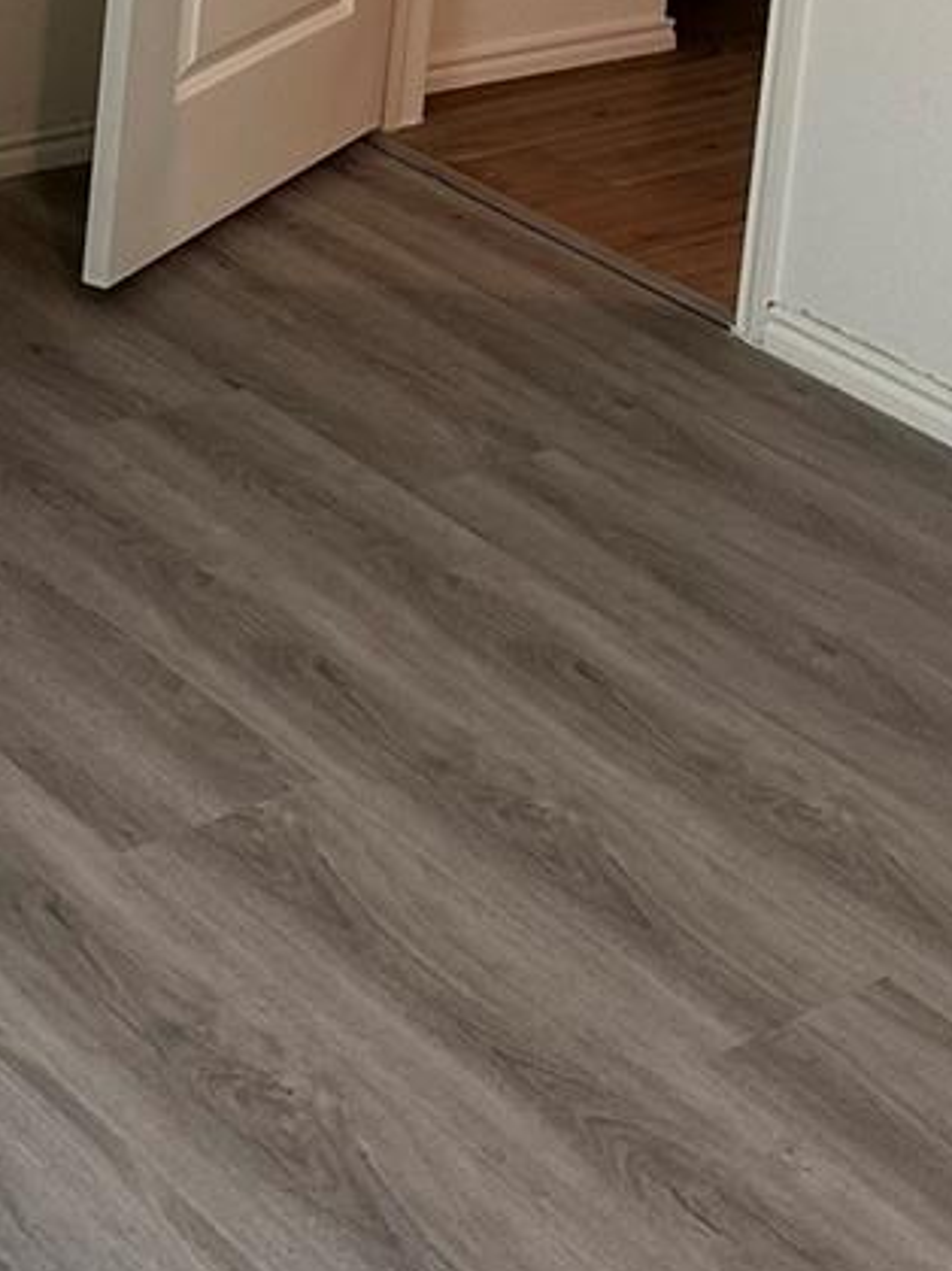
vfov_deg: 20.1
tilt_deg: -7.9
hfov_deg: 16.8
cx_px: 434
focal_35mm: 88
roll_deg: -5.9
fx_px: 3229
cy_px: -458
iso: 160
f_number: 1.78
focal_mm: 6.86
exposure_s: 1/120
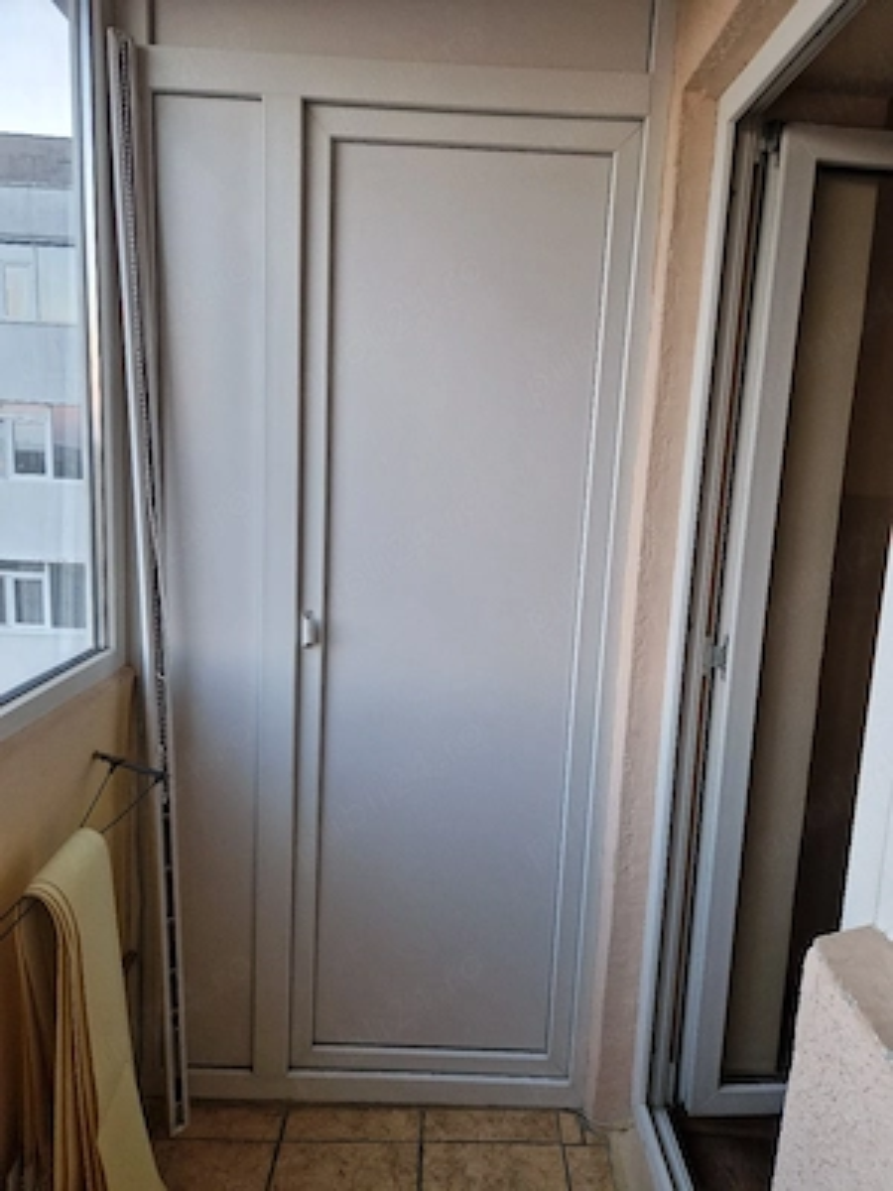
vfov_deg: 73.9
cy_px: 596
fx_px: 791
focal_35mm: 23
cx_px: 446
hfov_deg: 58.9
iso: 160
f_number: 1.8
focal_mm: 5.4
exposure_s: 1/100
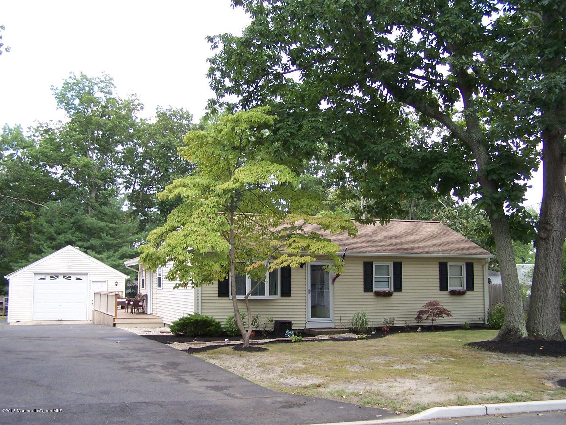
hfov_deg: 46.8
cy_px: 212
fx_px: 654
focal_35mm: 40
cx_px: 283
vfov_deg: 36.0
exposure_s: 1/180
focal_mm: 6.7
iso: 80
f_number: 2.8
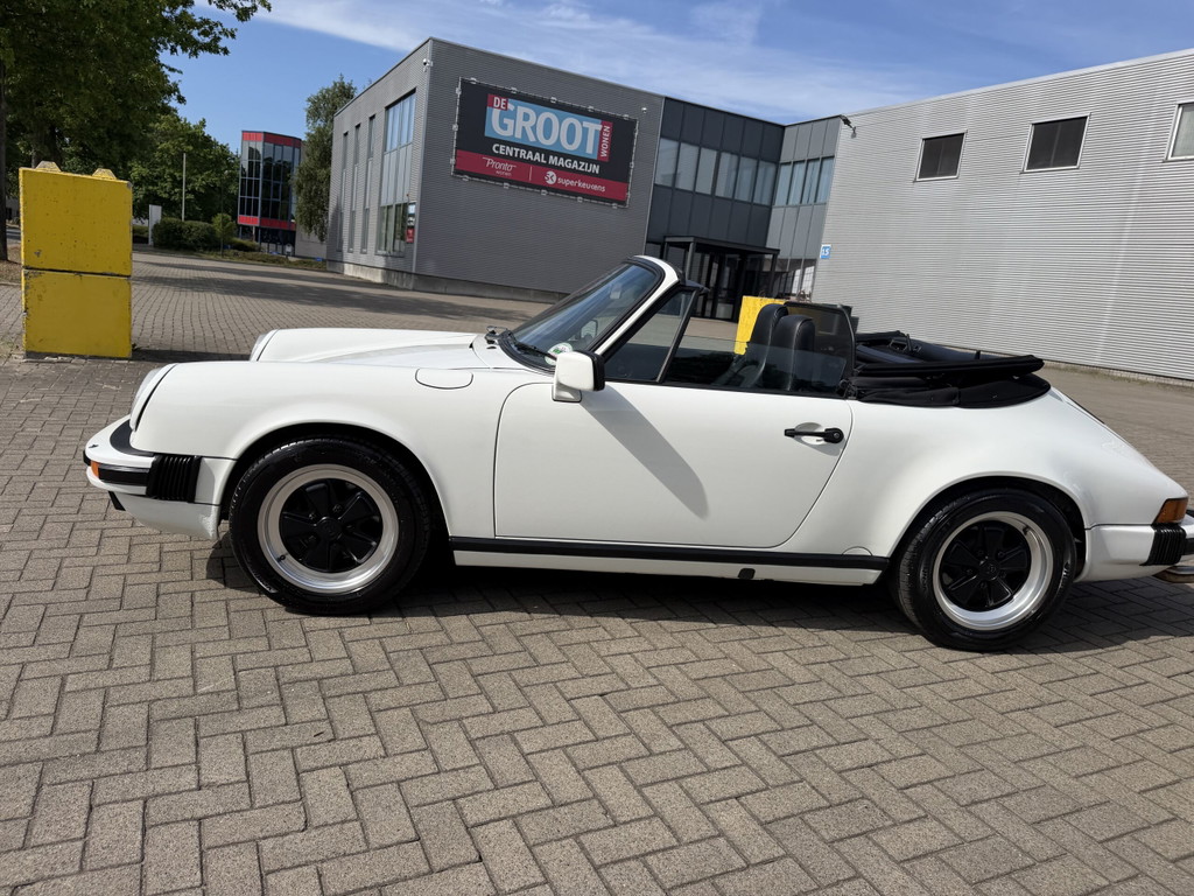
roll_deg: -5.0
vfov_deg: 56.8
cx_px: 597
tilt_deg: -8.3
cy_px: 448
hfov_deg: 71.6
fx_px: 828
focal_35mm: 24
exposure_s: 1/7353
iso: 80
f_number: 1.78
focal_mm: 6.76
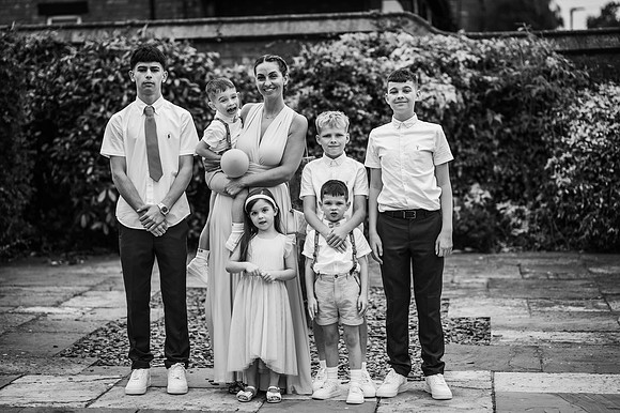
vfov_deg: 16.1
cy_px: 206
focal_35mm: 85
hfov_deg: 23.9
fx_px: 1463
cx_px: 310
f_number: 2.2
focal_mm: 85
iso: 100
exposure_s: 1/800
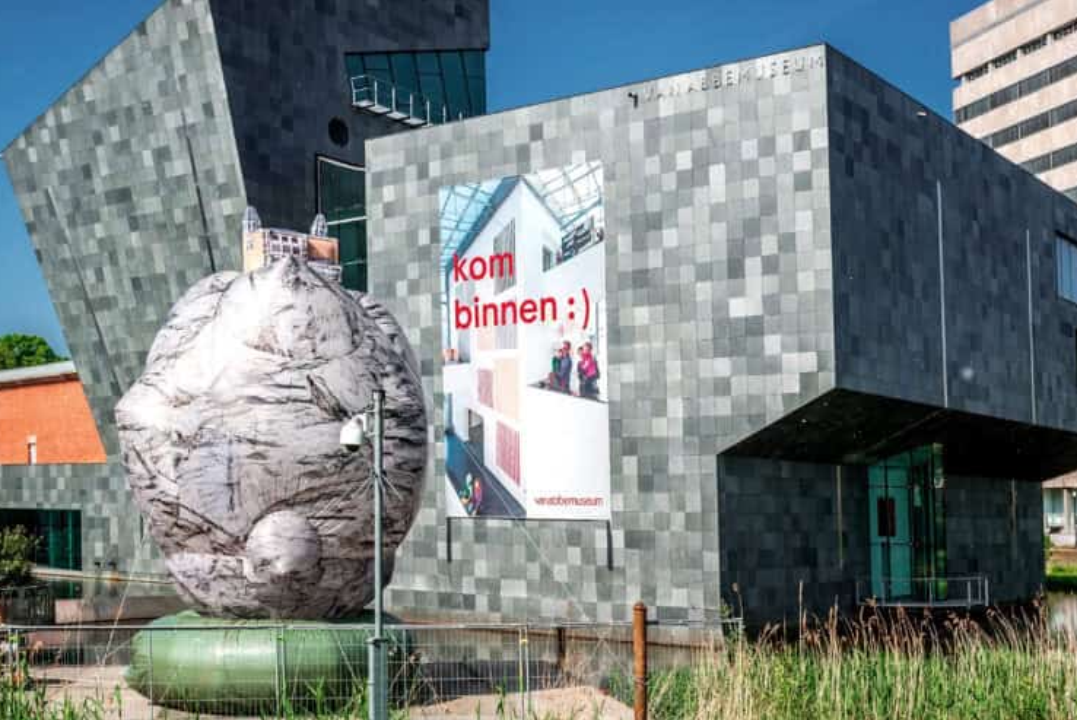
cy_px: 358
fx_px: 1287
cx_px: 667
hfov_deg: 45.1
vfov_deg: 31.2
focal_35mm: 43
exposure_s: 1/640
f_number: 5
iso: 100
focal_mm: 31
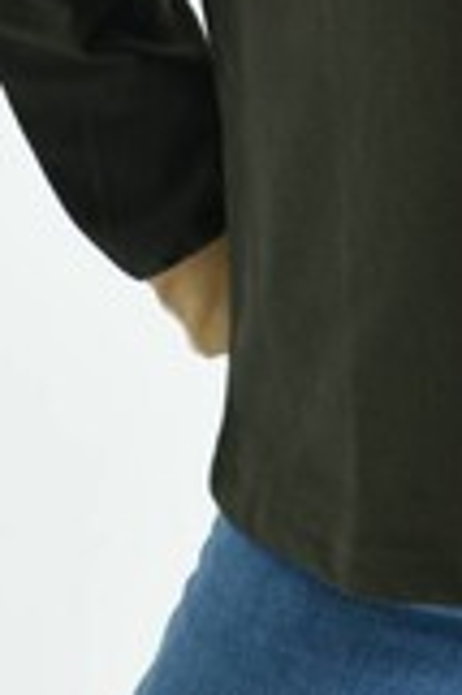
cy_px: -393
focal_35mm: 188
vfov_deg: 10.5
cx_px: 566
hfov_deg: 7.2
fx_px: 3627
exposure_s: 1/125
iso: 100
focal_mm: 56
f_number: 6.3
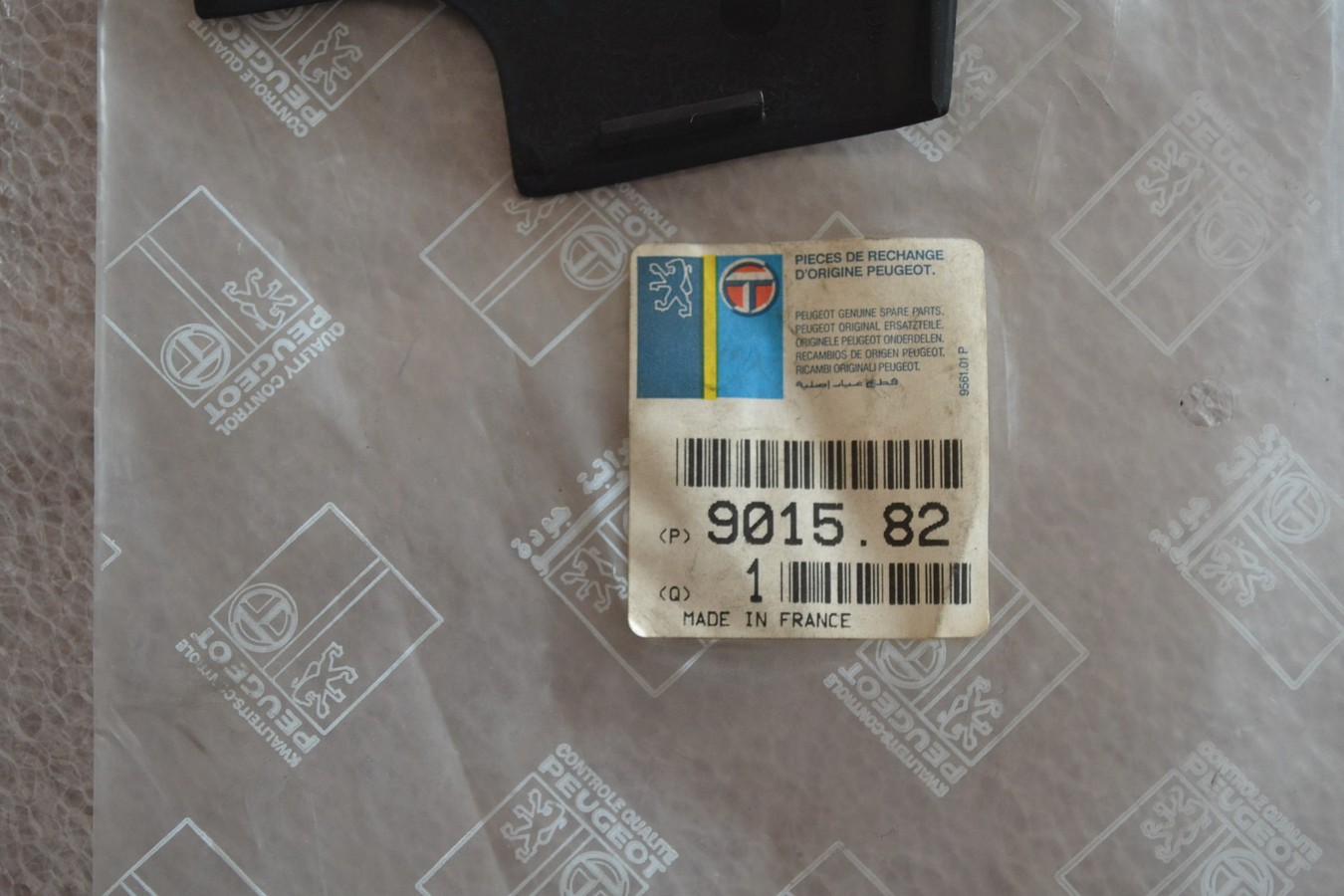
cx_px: 672
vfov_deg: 20.6
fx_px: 2464
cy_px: 448
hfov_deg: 30.5
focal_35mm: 66
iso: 900
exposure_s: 1/60
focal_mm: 44
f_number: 5.3
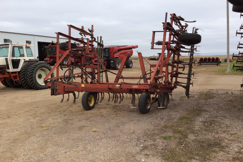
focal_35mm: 34
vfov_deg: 38.9
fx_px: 229
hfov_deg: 55.8
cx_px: 121
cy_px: 83
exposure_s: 1/629
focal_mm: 3.3
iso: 32
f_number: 2.4
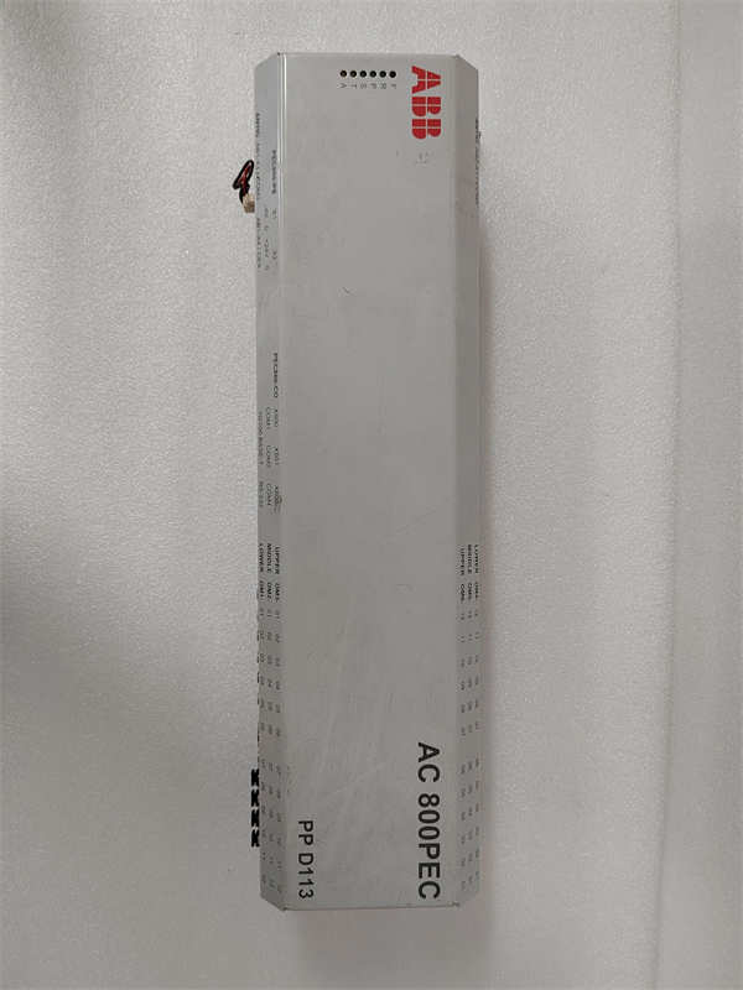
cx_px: 372
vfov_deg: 73.9
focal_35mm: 23
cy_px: 495
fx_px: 658
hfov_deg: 58.9
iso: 1619
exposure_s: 1/100
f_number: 1.9
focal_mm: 5.52
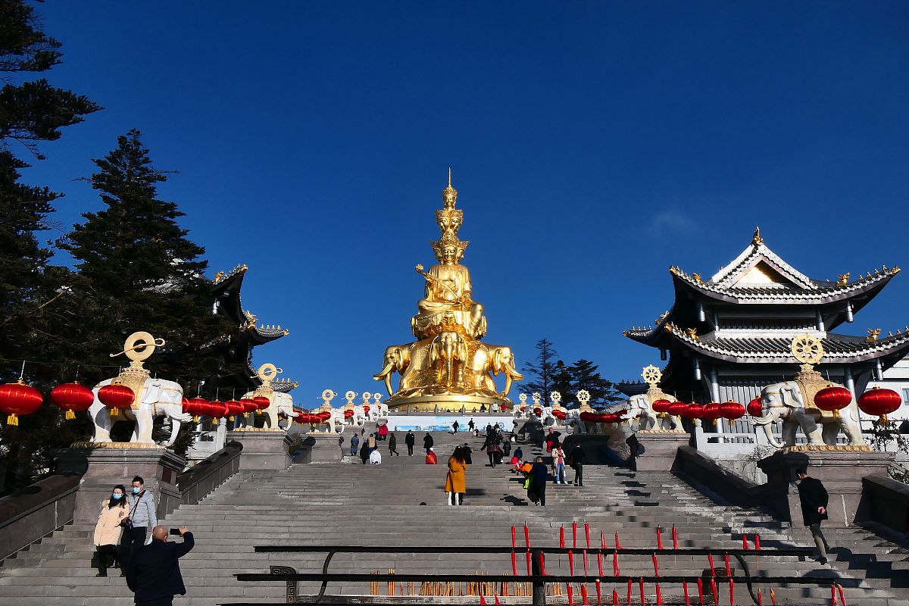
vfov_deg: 42.3
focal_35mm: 31
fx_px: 783
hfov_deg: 60.3
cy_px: 303
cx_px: 454
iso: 320
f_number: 7.1
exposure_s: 1/2500
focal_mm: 11.5
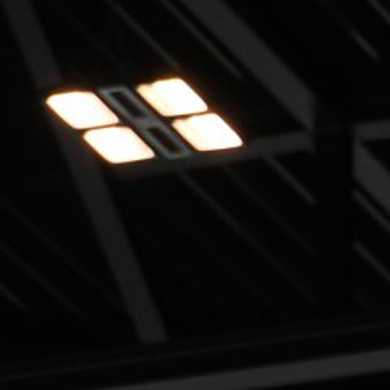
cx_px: 1594
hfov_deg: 3.5
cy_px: 863
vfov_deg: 3.6
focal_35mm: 482
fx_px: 6144
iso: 160
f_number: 3.5
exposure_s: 1/50
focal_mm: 38
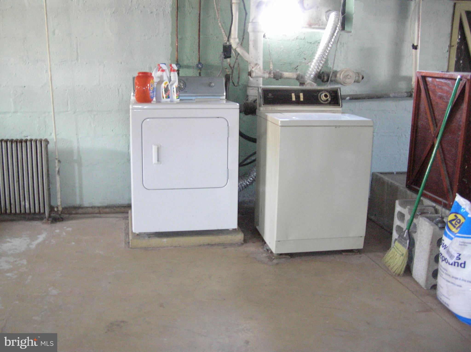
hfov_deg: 51.4
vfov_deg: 39.6
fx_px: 489
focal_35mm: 36
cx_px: 236
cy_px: 176
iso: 300
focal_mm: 6
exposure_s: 1/3.8
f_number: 2.7
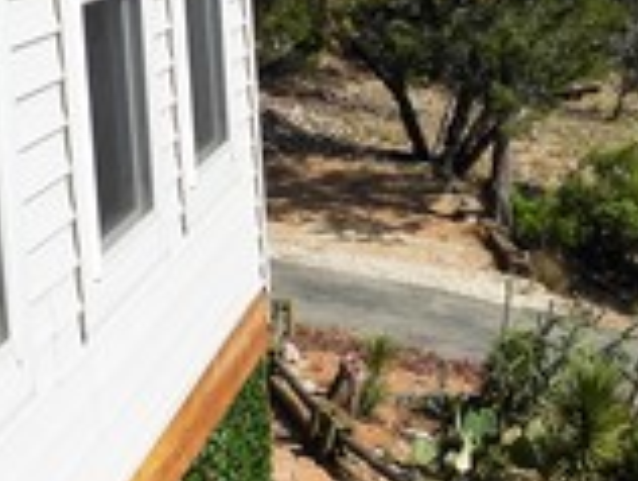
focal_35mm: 97
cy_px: 133
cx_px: 371
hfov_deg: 20.2
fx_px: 1791
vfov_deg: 15.2
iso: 100
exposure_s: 1/2000
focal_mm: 4.3
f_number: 4
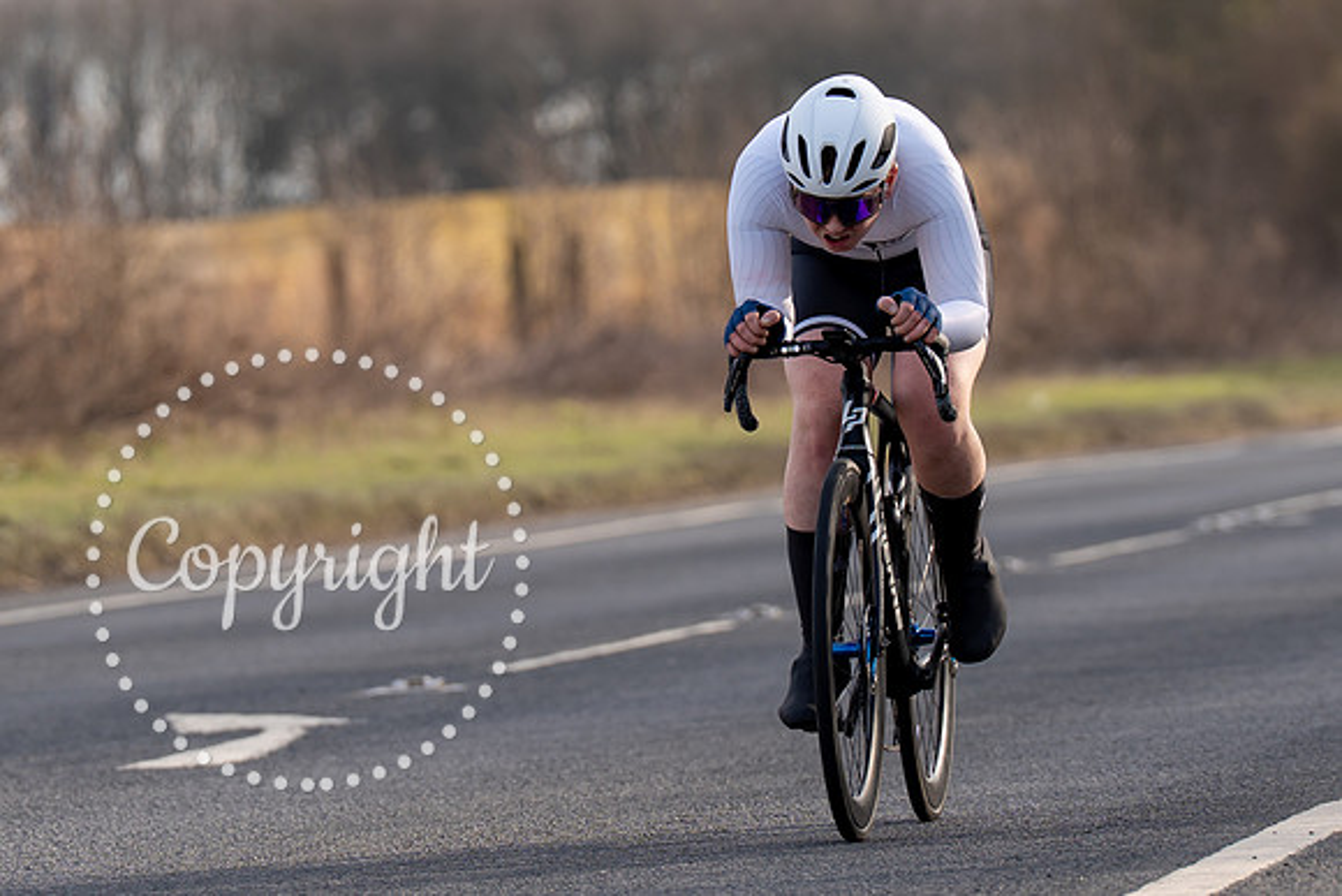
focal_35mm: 436
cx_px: 841
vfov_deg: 3.2
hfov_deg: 4.7
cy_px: 319
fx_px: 16250
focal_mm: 200
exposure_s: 1/800
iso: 160
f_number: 4
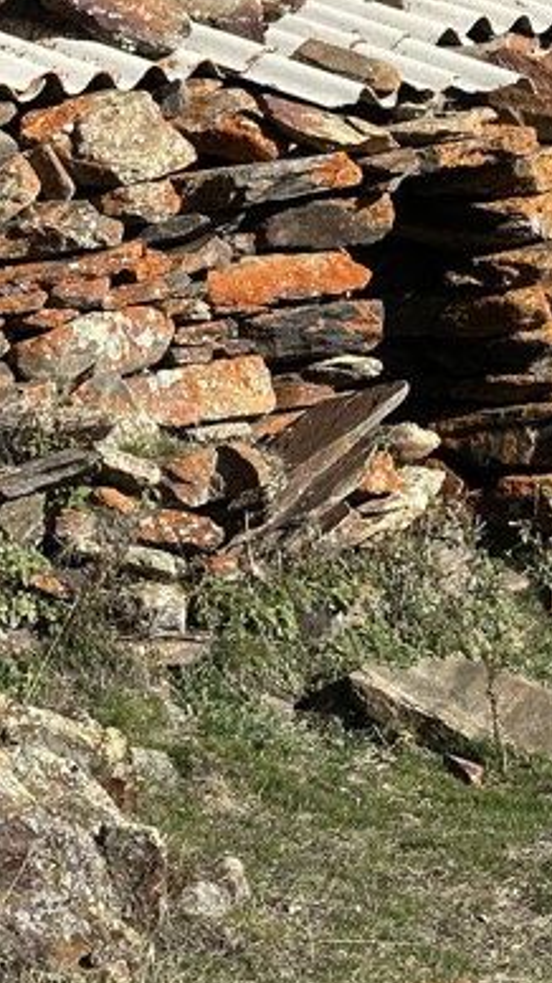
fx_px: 3594
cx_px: -84
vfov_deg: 15.5
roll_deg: +8.9
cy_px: 223
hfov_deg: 8.7
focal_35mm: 138
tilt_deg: -3.8
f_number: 1.78
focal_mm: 6.86
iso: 64
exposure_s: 1/3155
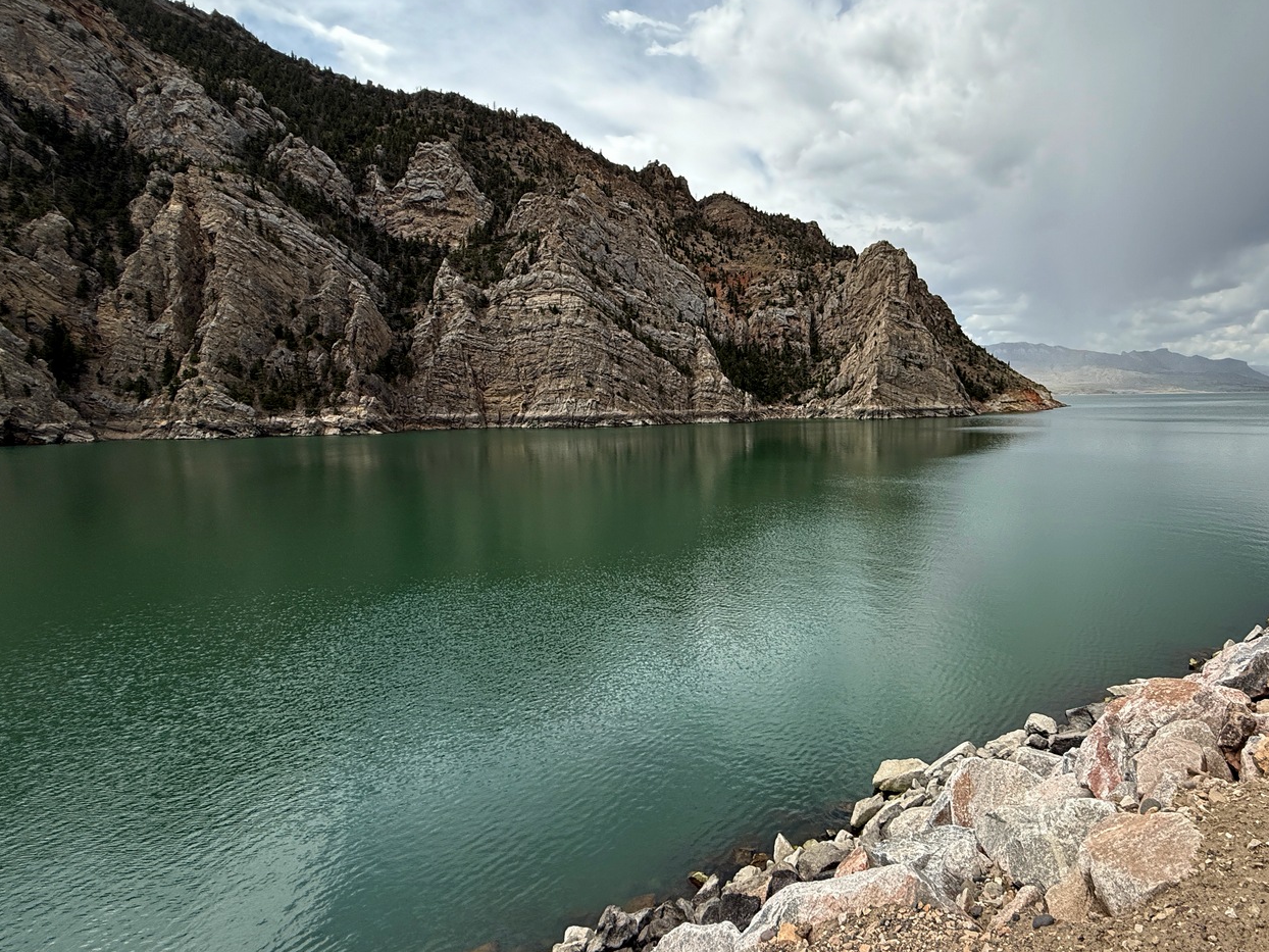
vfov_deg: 71.6
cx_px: 814
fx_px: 660
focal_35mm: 18
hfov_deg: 85.6
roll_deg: +0.7
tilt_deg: -4.4
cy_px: 455
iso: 64
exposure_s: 1/1464
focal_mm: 2.22
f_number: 2.2
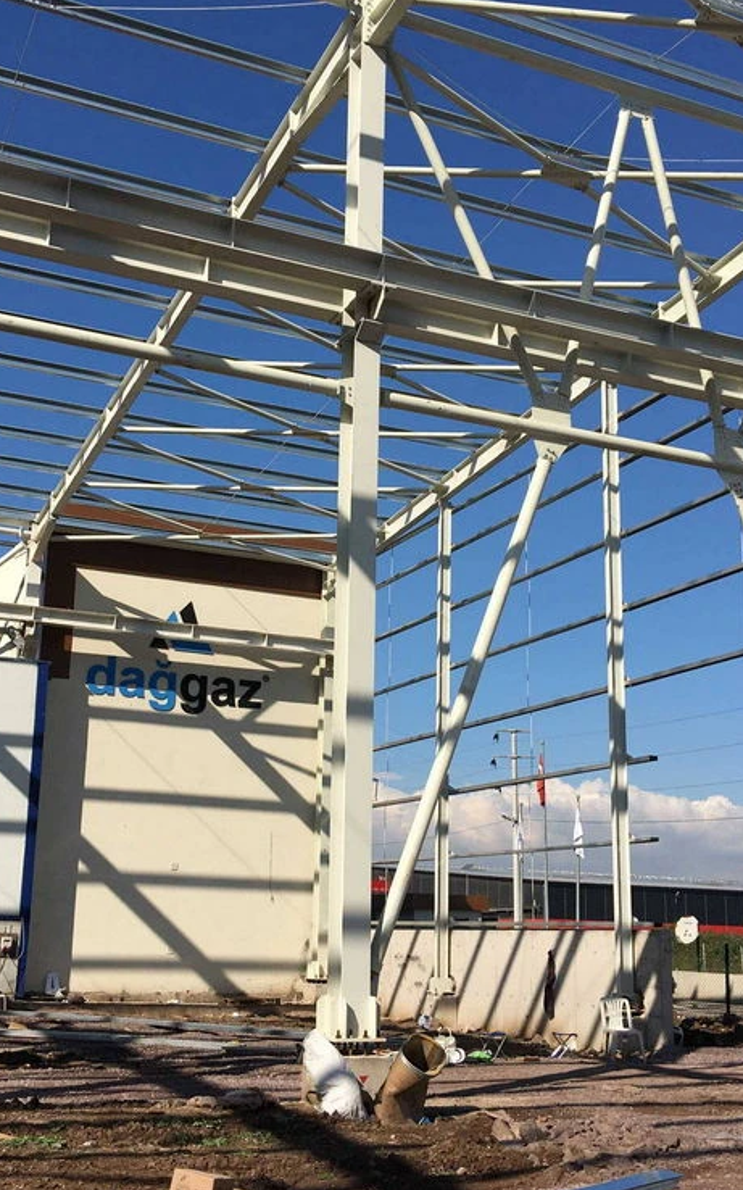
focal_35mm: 42
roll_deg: -1.6
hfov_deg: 30.5
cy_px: 606
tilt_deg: +14.9
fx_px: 1361
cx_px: 350
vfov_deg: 47.2
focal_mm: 4.15
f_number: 2.2
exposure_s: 1/2404
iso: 25
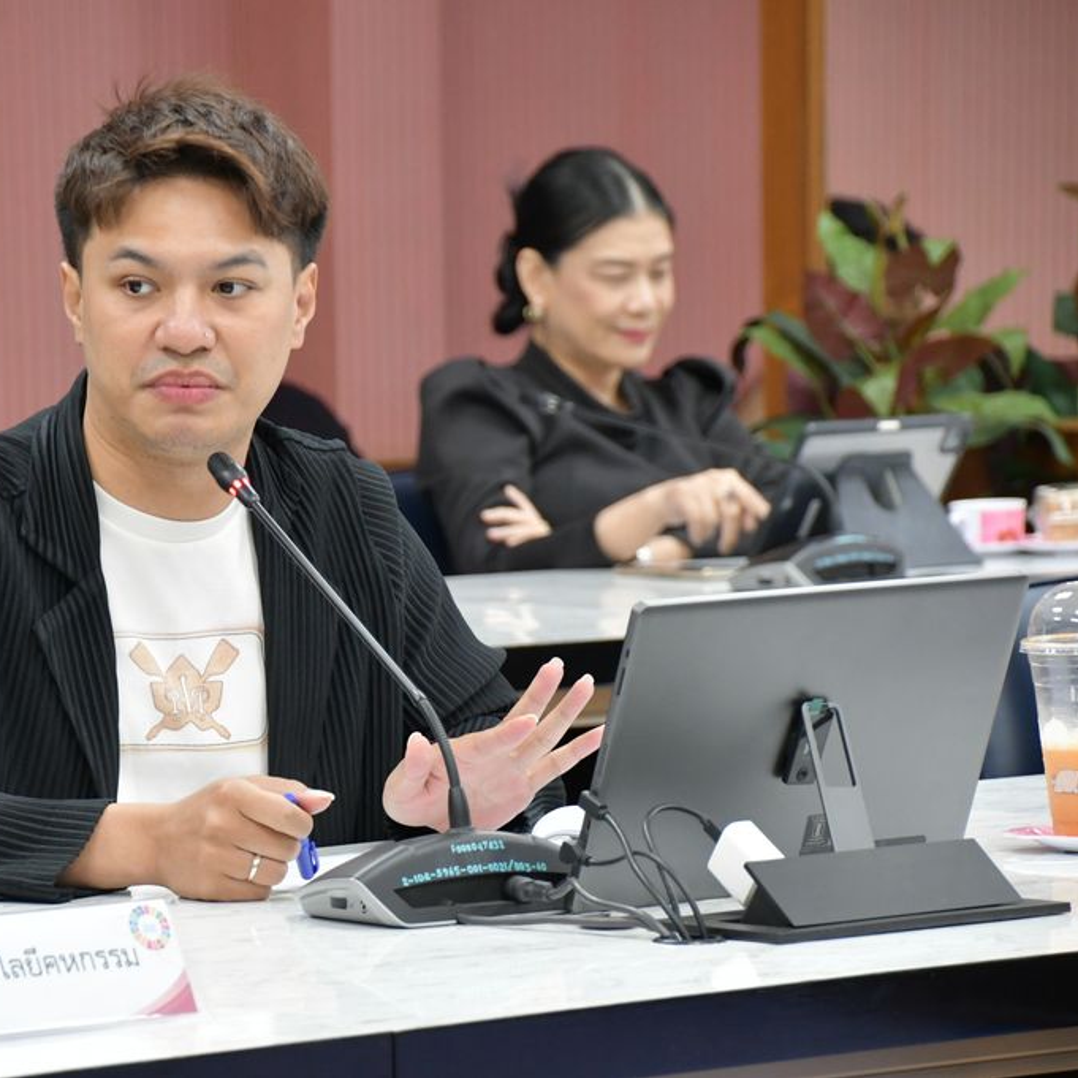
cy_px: 539
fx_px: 8421
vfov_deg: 7.3
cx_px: 307
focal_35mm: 239
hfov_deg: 7.3
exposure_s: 1/125
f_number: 6
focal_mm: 125
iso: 2500
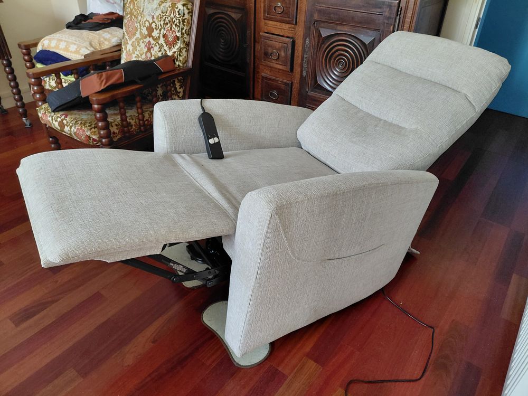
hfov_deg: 69.4
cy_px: 198
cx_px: 264
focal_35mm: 25
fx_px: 381
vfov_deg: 54.9
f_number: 1.8
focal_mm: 4.69
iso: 250
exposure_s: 1/60
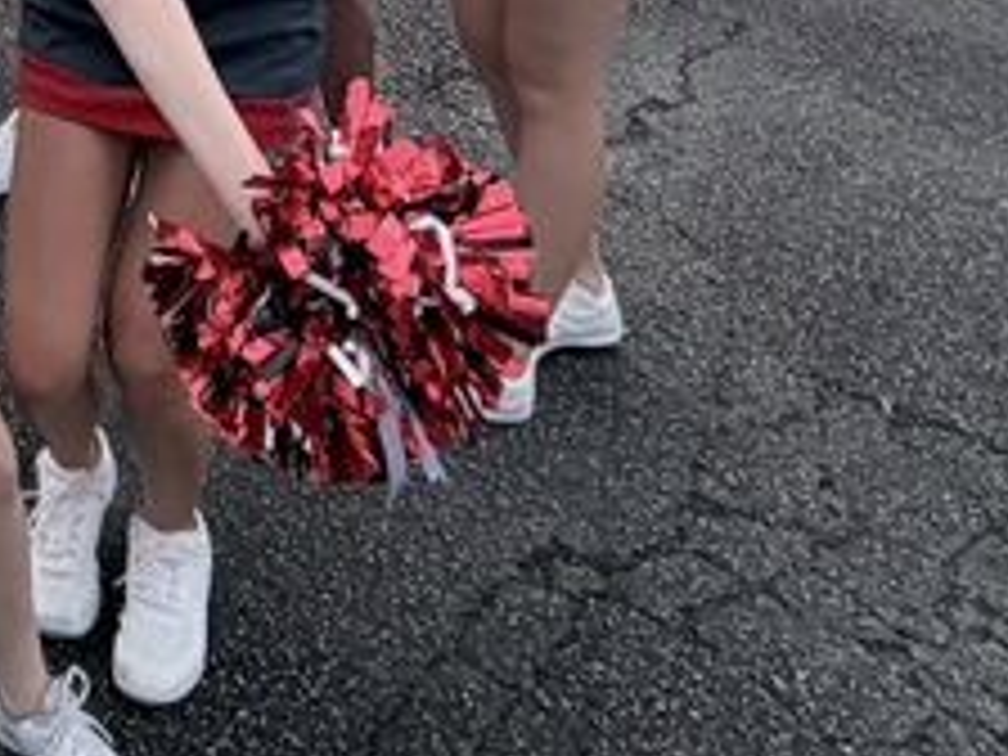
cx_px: -310
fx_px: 1864
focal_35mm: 64
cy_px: -801
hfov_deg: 25.8
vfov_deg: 16.6
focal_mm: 2.22
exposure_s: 1/286
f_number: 2.2
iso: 50
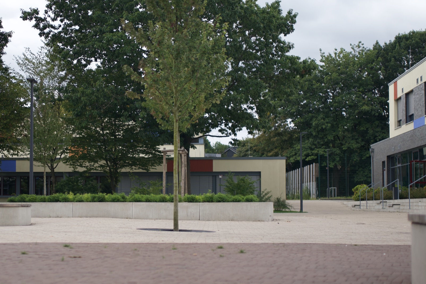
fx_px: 840
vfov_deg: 19.2
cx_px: 165
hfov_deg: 28.4
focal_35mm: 71
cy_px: 166
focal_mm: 35
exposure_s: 1/250
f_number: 1.4
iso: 320
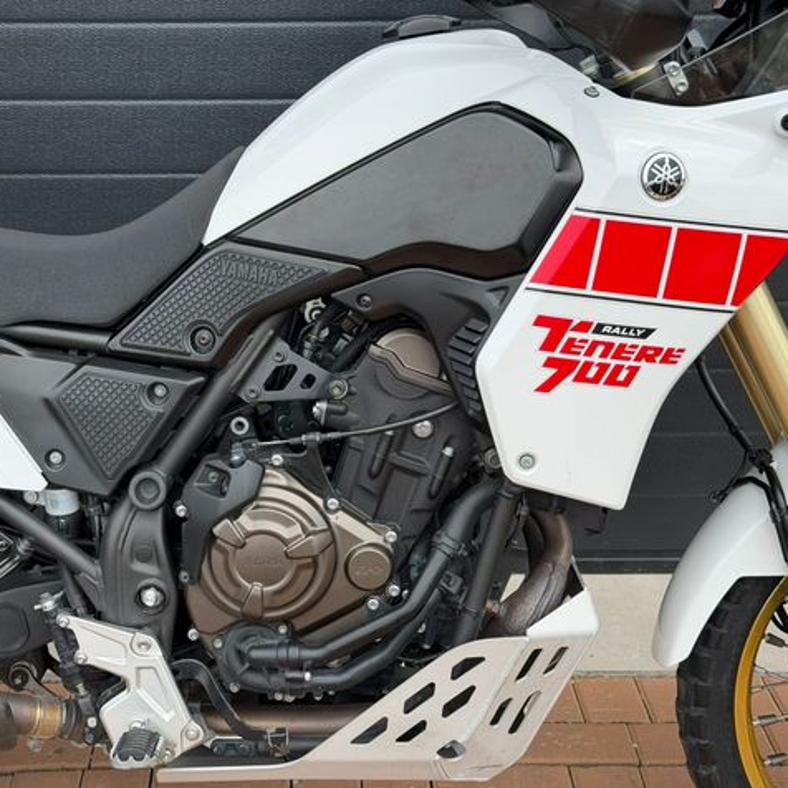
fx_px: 1468
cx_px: 306
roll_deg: +0.7
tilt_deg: -23.2
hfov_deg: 30.0
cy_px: 392
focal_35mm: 57
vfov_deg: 30.0
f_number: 1.78
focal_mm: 6.76
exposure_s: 1/1931
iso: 80
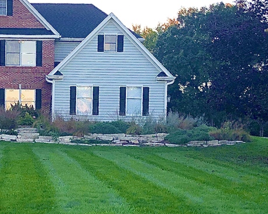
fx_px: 682
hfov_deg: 21.8
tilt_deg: +0.2
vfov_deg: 17.8
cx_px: 37
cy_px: 147
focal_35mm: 86
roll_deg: -0.5
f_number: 1.8
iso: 20
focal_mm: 4
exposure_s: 1/329
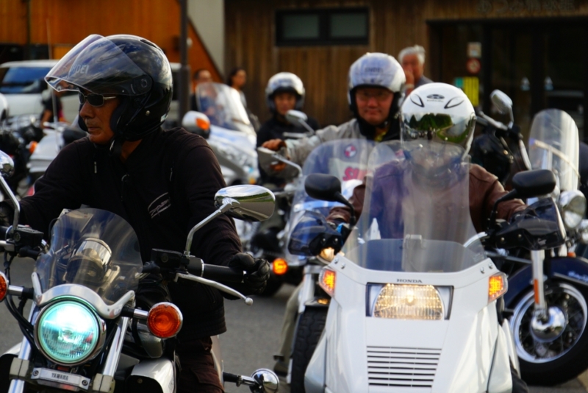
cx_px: 294
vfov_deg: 8.6
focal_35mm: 160
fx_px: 2614
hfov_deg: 12.8
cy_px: 196
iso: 640
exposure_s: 1/1000
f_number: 5.6
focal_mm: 107
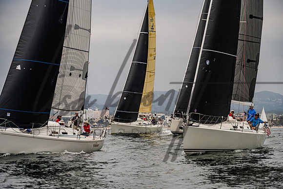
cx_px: 145
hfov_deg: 16.3
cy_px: 95
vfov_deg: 10.9
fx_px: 990
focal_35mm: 126
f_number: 6.3
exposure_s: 1/1600
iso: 250
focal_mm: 120
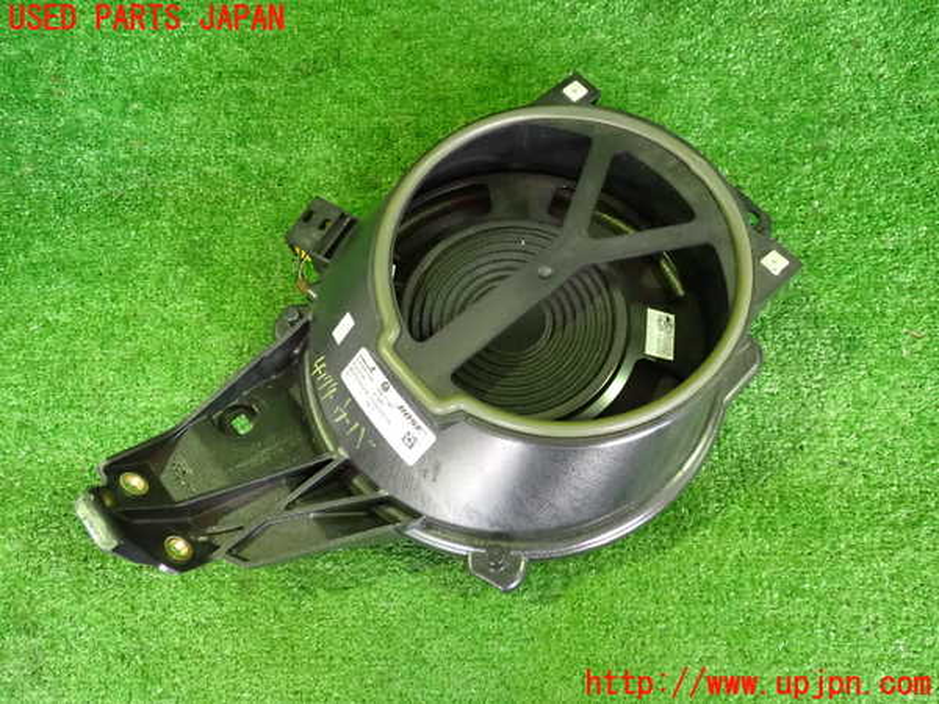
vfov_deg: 46.8
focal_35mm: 30
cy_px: 352
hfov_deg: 60.0
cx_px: 470
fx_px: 814
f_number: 2.3
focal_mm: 5.4
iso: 1250
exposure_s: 1/50
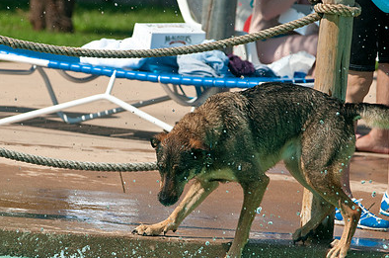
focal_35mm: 442
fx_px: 4766
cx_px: 157
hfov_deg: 4.7
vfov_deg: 3.1
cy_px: 171
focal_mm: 200
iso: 400
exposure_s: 1/800
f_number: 5.6
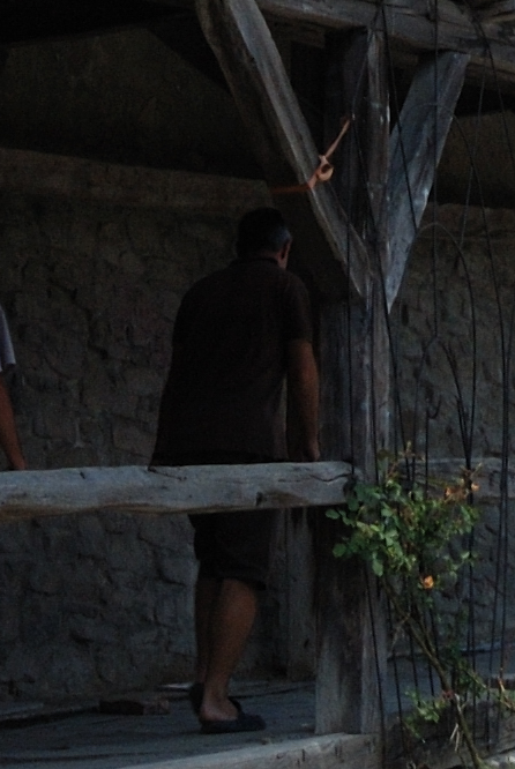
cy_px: -949
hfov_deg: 8.8
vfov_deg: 11.3
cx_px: 331
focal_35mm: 157
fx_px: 3358
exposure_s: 1/125
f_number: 8
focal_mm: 18
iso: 200
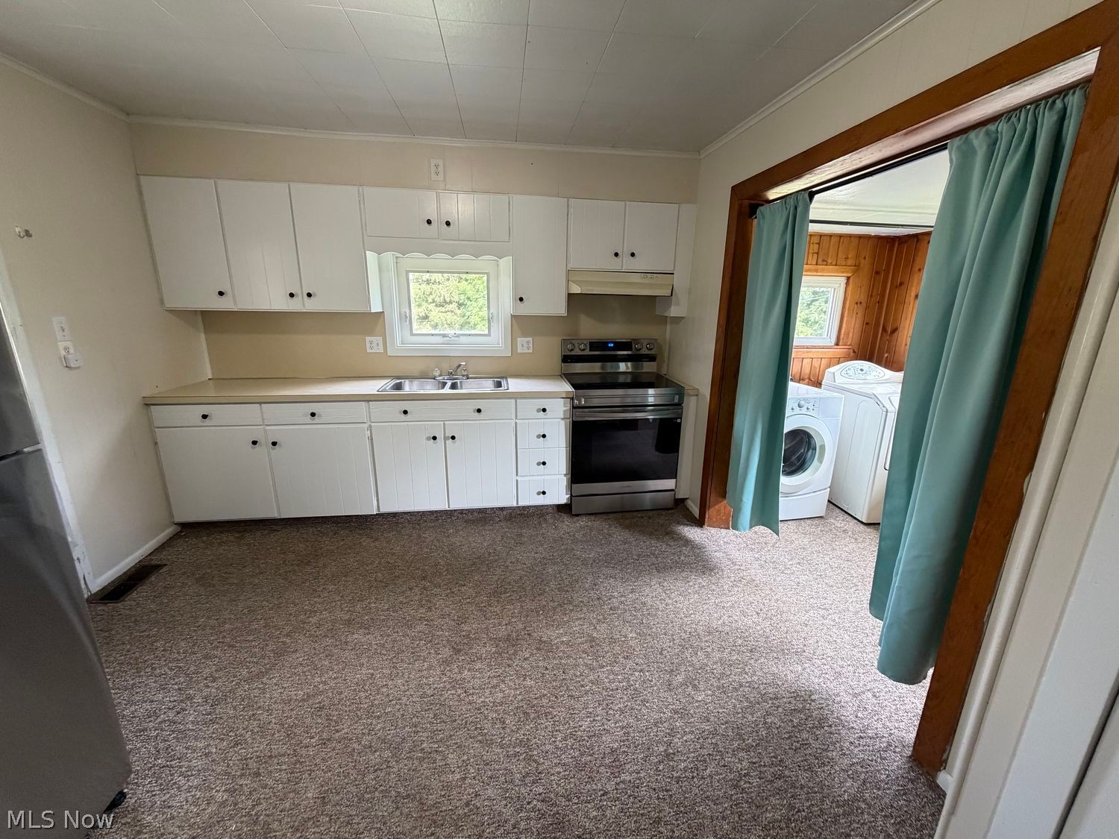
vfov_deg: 85.7
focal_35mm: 14
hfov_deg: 102.1
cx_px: 560
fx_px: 453
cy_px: 420
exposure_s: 1/60
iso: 250
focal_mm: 2.22
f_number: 2.2
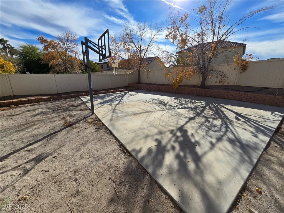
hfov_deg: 106.2
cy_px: 106
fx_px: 107
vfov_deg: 89.9
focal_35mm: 13
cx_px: 142
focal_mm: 2.2
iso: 50
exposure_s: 1/3924
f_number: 2.2
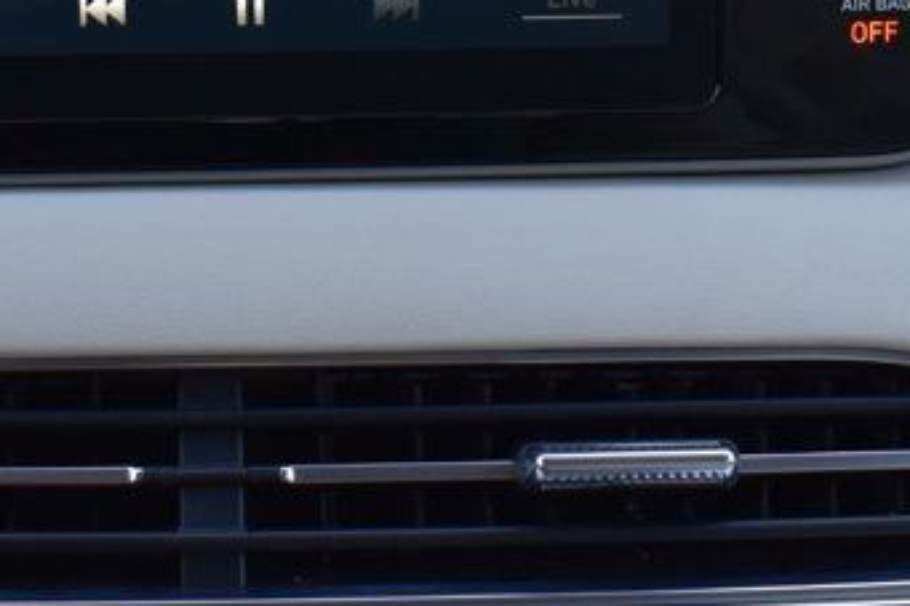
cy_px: -214
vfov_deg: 12.2
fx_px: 2729
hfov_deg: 18.7
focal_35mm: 108
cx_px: 163
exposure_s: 1/60
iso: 400
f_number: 8
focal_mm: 24
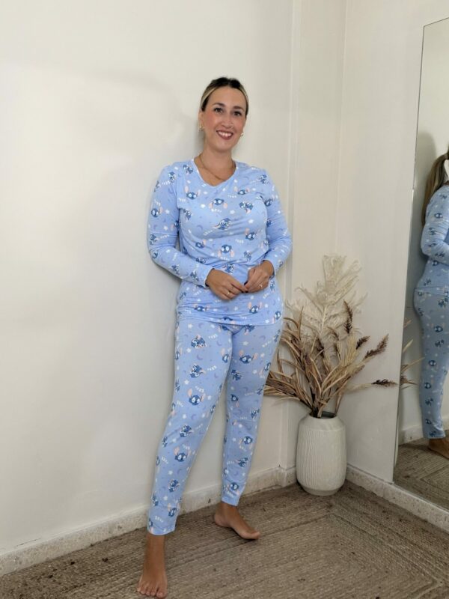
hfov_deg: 46.8
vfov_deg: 60.0
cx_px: 224
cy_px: 300
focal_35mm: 30
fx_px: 519
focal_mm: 2.71
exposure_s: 1/50
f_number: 1.9
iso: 100
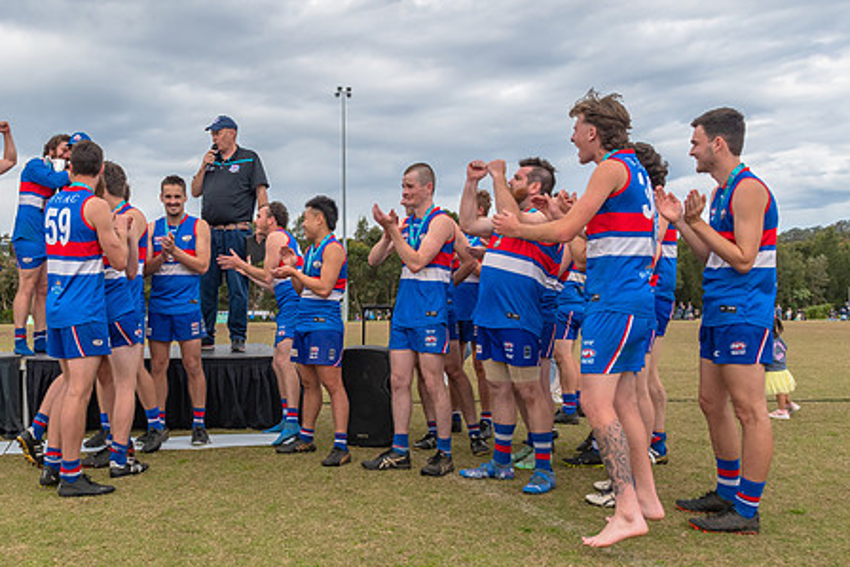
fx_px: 874
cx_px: 289
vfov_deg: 36.0
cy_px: 268
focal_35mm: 37
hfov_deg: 51.0
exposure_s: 1/1000
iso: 400
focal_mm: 16
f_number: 8
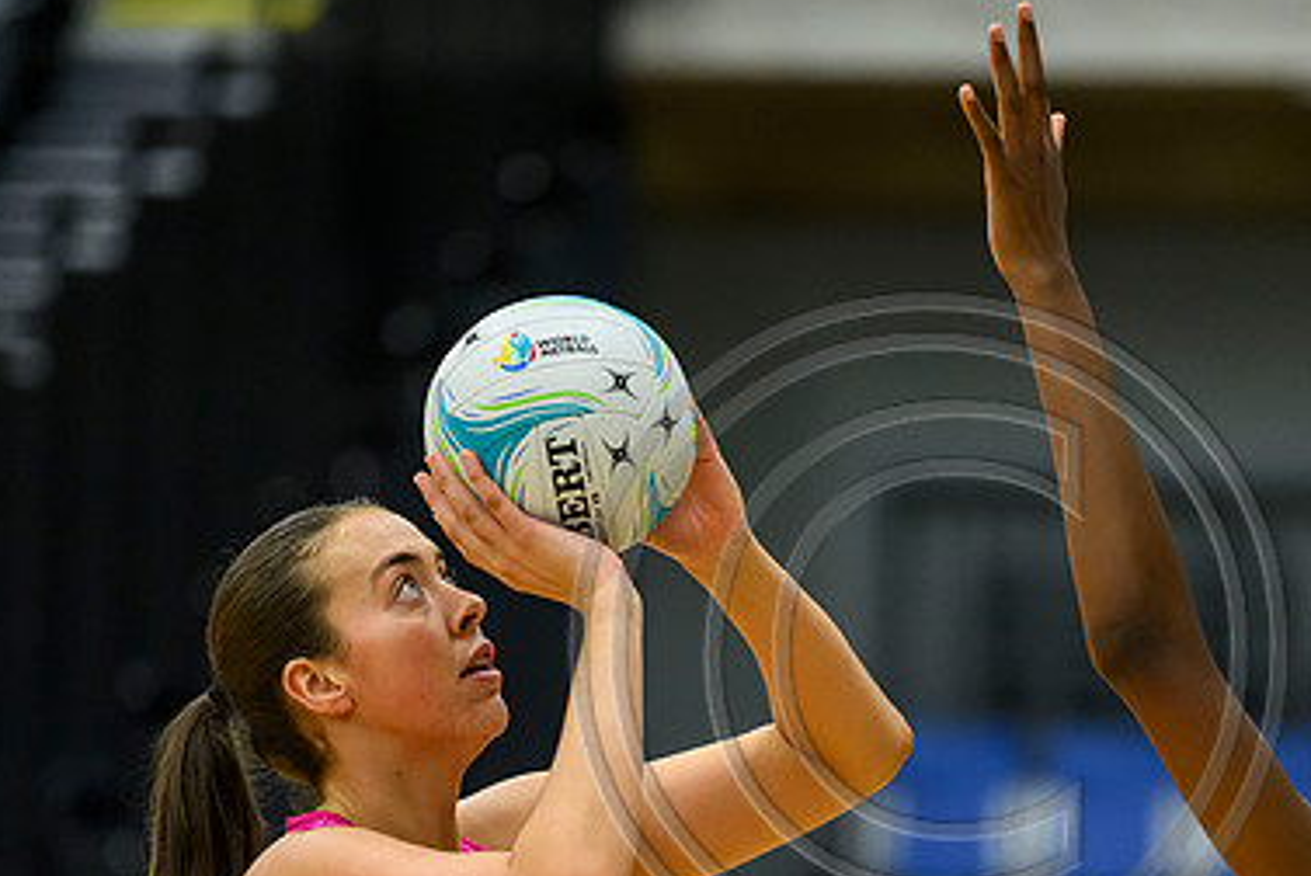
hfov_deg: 5.3
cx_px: 673
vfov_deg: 3.6
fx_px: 14031
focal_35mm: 385
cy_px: 758
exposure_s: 1/1000
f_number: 2.8
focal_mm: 200
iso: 4000
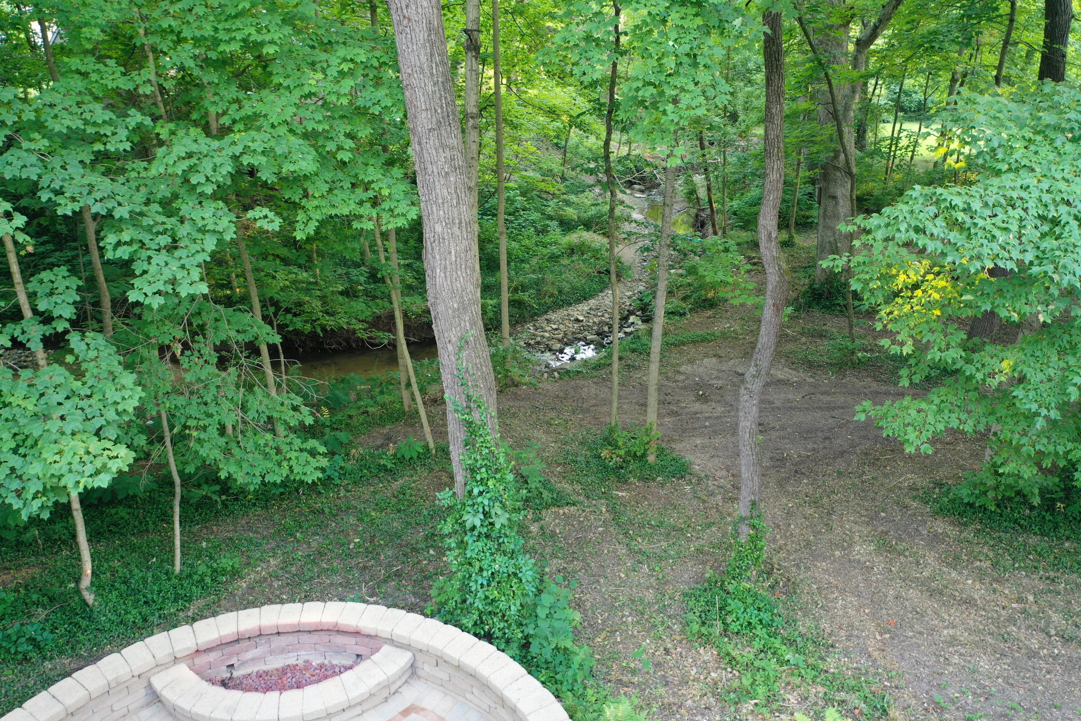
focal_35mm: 28
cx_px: 540
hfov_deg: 65.5
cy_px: 360
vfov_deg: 46.4
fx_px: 841
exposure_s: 1/30
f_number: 2.8
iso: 200
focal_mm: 10.26
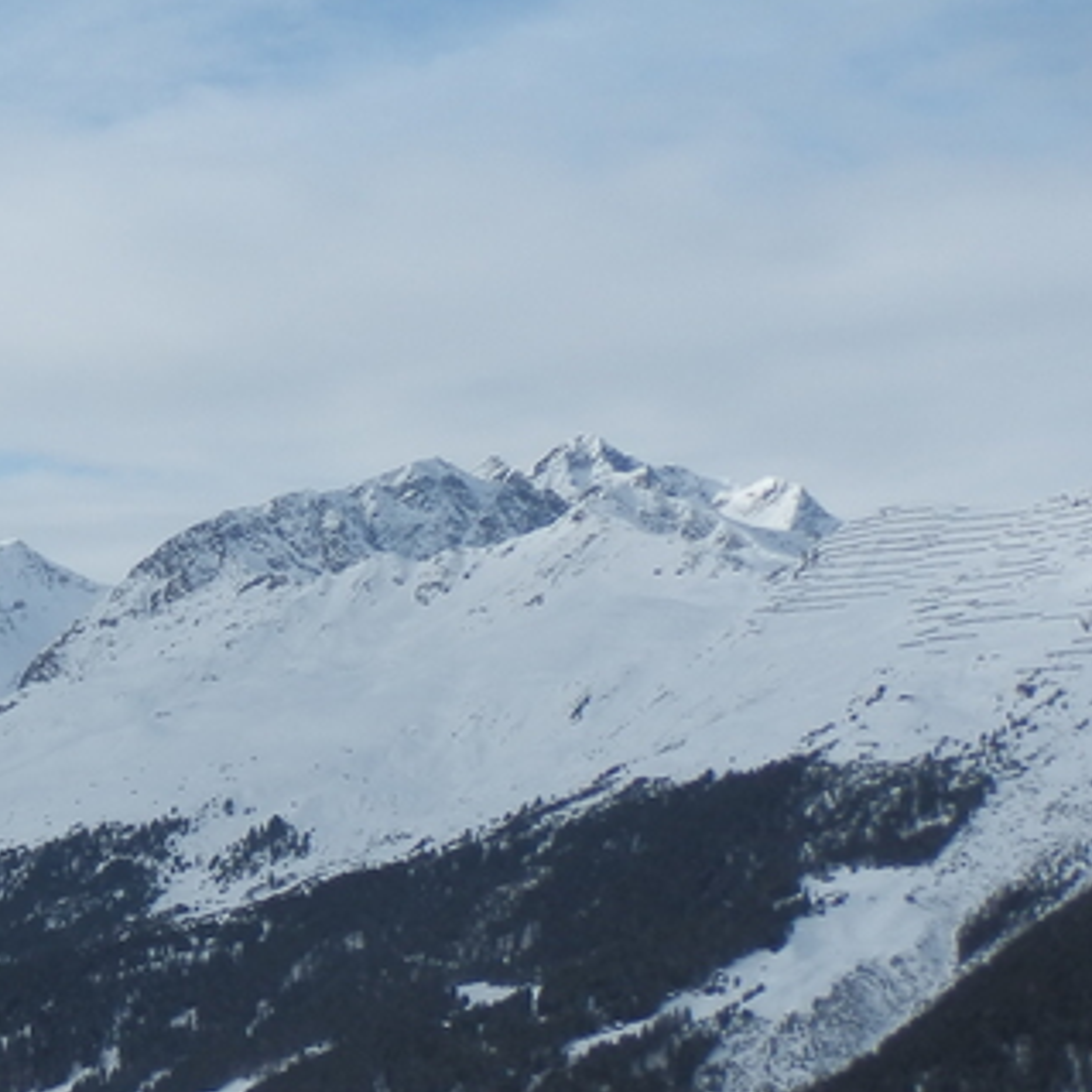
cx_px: -469
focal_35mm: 71
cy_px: 1092
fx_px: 2534
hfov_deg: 21.1
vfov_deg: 23.3
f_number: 8.7
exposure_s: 1/200
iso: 80
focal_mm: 4.5
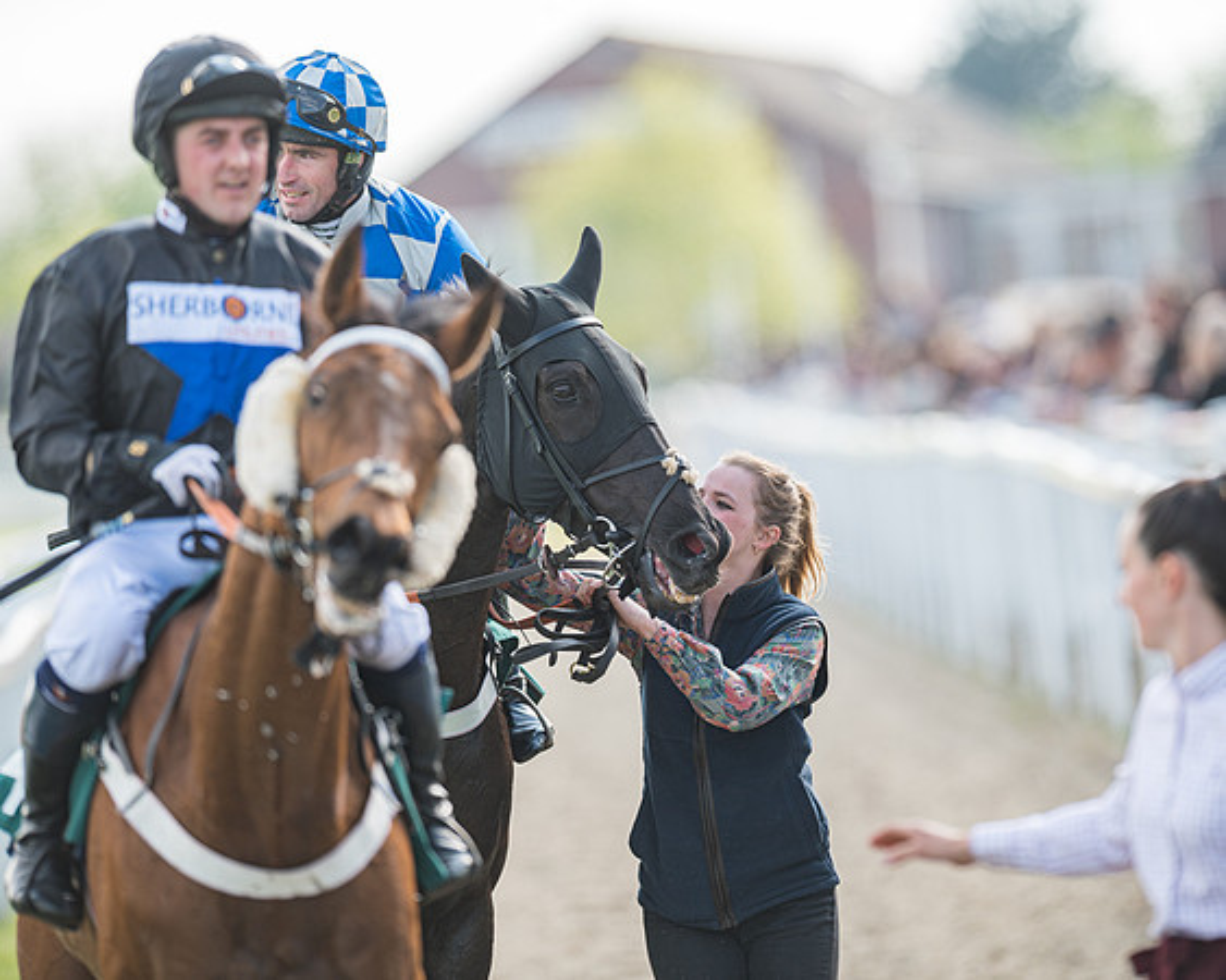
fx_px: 16360
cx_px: 613
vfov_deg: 3.4
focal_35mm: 451
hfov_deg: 4.3
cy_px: 490
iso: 160
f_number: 5
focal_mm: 400
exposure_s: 1/400
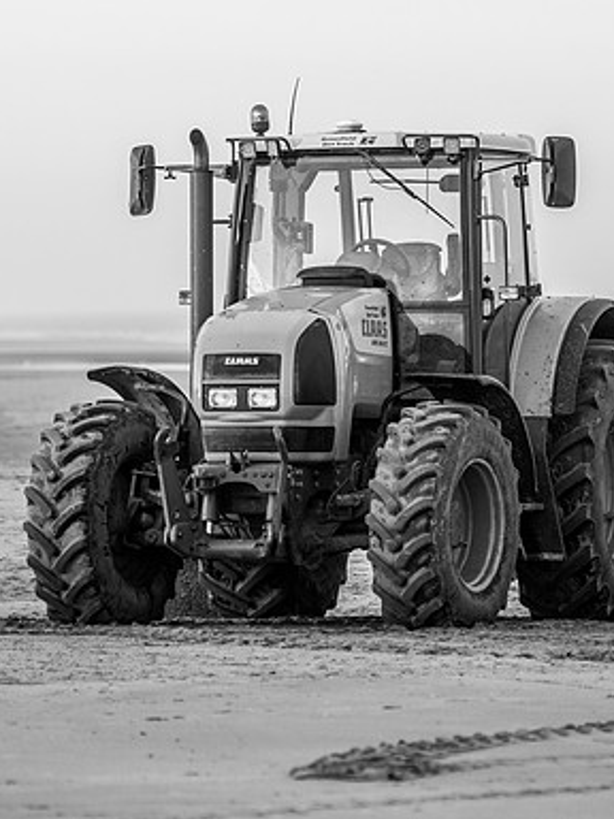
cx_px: 290
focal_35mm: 331
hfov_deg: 4.5
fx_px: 7828
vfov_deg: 6.0
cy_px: 411
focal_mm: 150
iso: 200
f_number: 2.8
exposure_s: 1/400
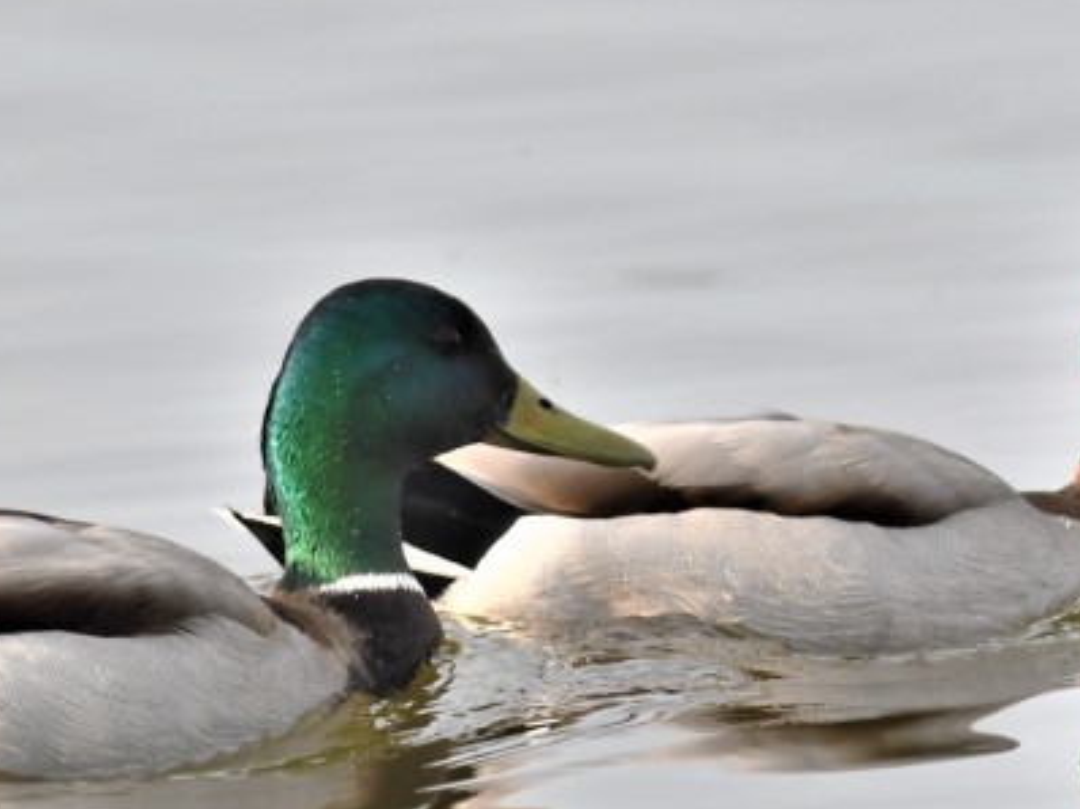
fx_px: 49889
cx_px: 708
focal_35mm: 1600
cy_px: 437
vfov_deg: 0.9
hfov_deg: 1.2
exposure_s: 1/640
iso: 500
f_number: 7.1
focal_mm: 420
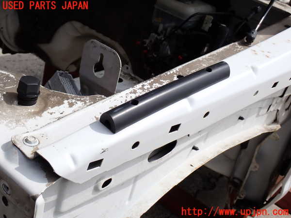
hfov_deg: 40.4
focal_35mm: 47
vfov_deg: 30.9
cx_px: 146
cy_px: 109
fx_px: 395
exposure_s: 1/800
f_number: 4.5
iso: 100
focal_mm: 8.4
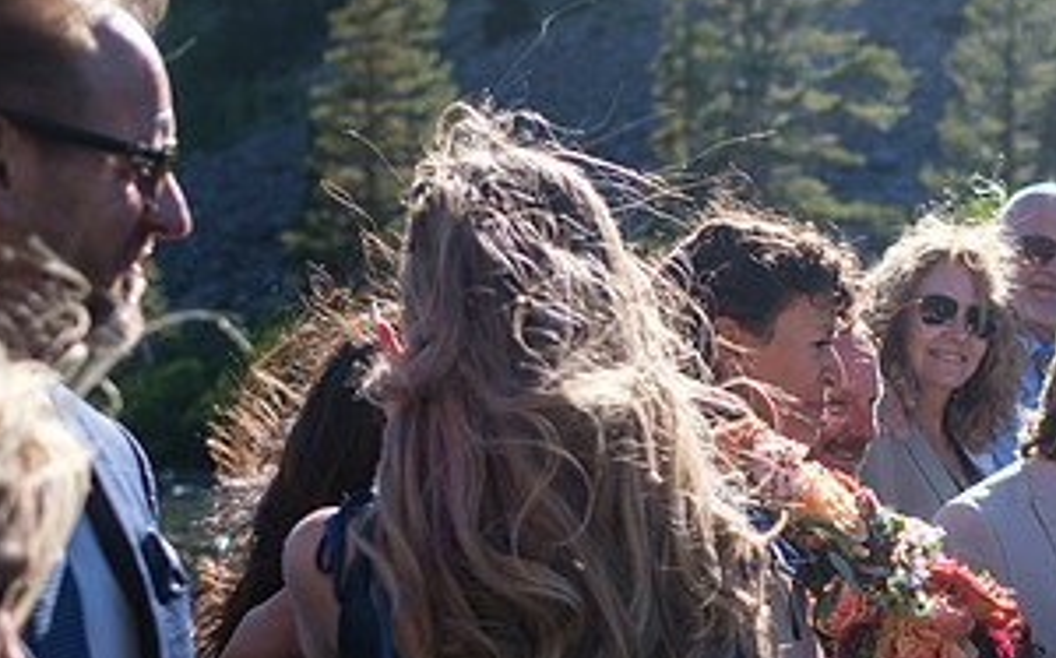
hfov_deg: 28.9
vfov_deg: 18.6
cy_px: 575
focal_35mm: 69
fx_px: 1984
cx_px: 908
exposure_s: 1/6000
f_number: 2
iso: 160
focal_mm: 23
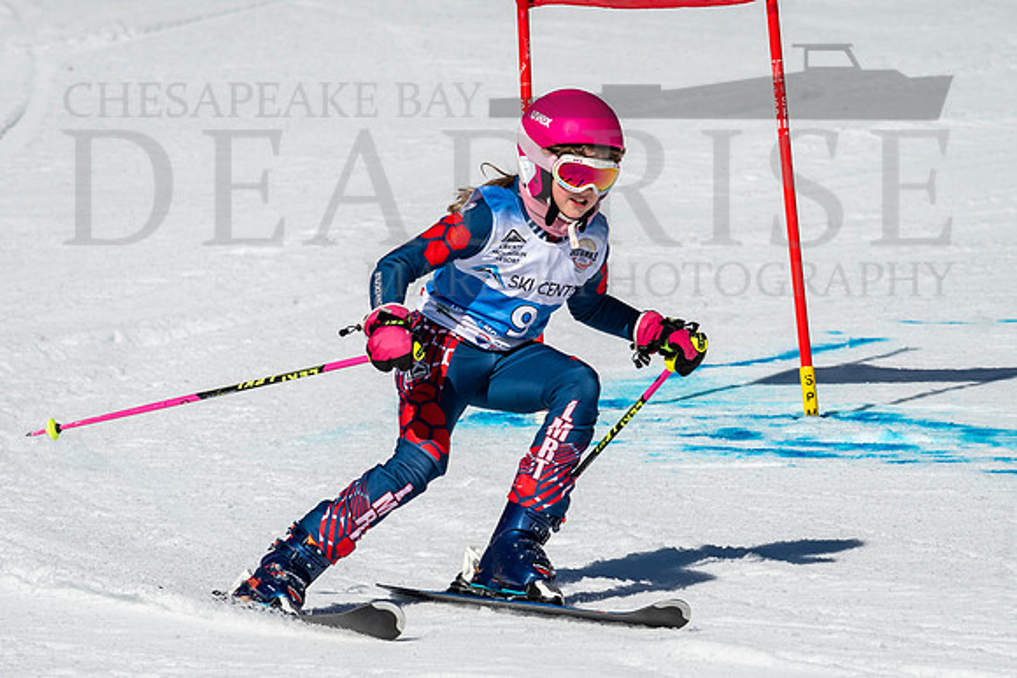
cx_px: 433
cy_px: 443
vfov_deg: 1.6
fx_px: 24745
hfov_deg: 2.4
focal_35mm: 876
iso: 200
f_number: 8
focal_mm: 400
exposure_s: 1/2000
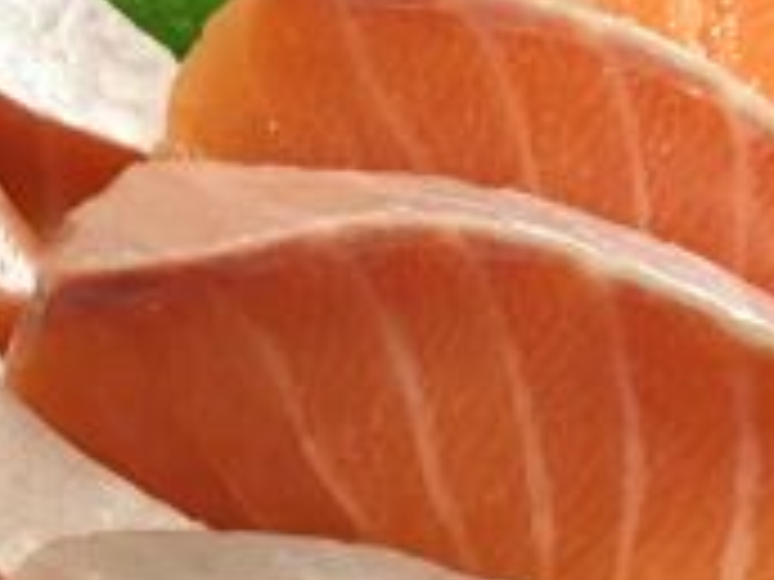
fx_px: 2638
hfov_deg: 16.4
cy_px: 488
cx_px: 54
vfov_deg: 12.5
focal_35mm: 118
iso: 250
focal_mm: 4.15
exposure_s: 1/25
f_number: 2.2
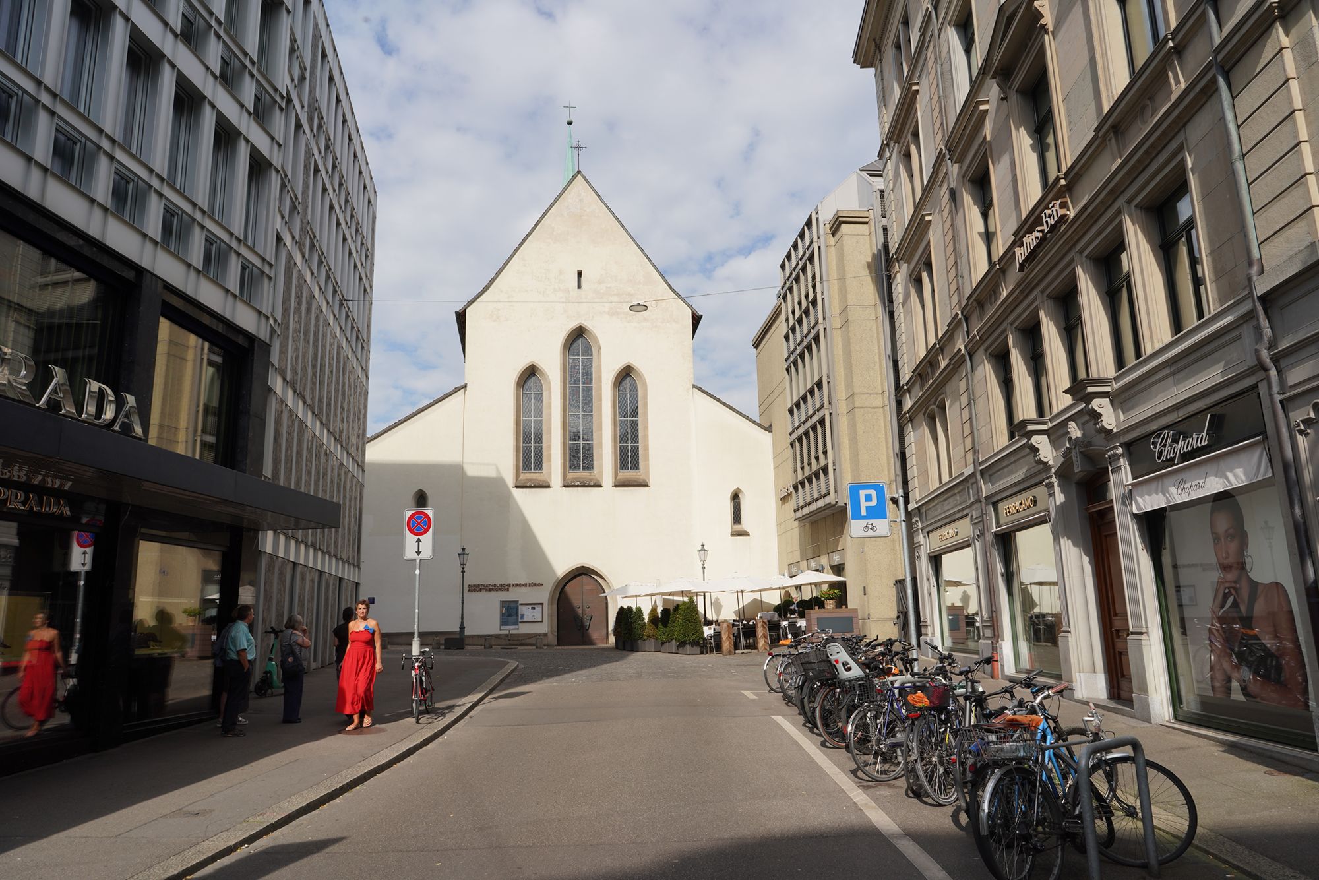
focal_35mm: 24
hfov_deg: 73.7
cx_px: 660
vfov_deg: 53.1
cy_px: 440
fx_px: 879
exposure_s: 1/100
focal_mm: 24
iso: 100
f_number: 16
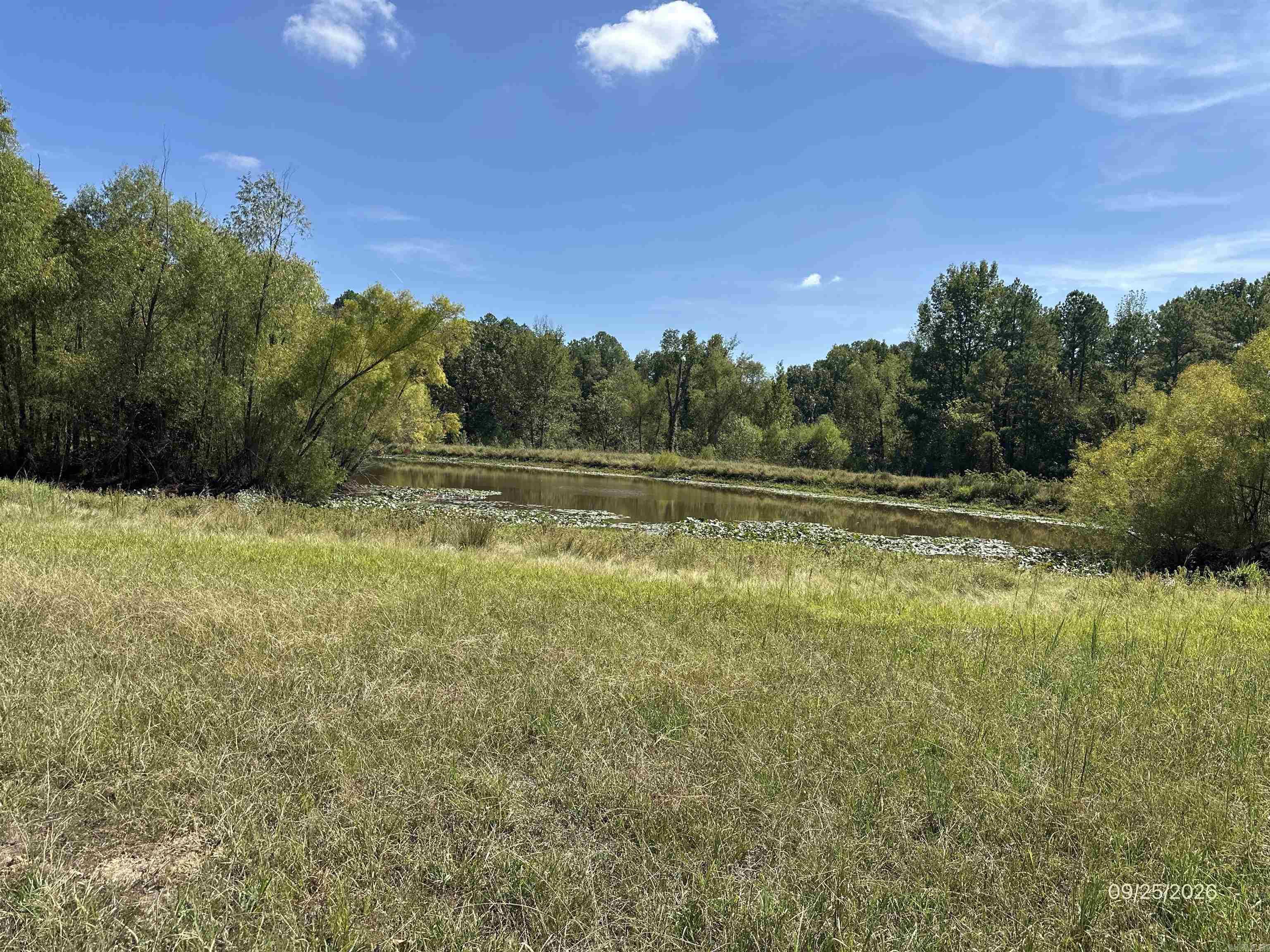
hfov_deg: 71.6
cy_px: 476
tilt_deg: -1.4
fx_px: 881
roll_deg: -2.6
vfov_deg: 56.8
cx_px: 635
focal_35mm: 24
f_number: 1.78
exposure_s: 1/4184
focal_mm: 6.86
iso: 80
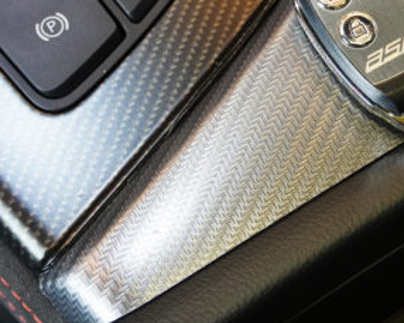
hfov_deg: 15.8
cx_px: 347
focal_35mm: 120
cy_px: 9
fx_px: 1438
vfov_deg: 12.7
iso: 2000
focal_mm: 33
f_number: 4.5
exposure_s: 1/60
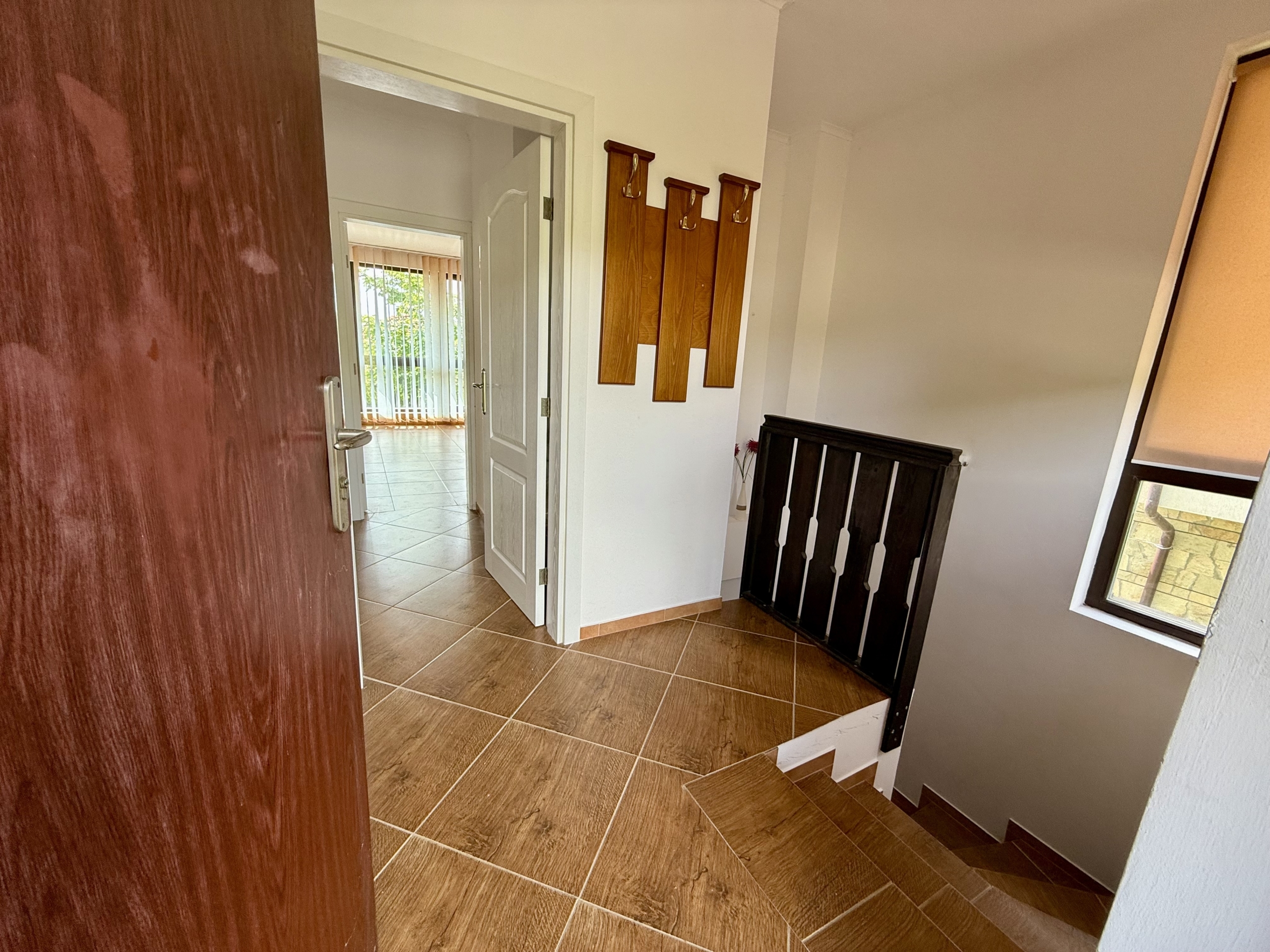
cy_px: 476
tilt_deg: -12.3
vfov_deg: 85.7
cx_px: 635
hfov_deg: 102.1
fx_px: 514
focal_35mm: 14
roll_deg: -3.1
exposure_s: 1/119
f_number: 2.2
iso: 50
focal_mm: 2.22
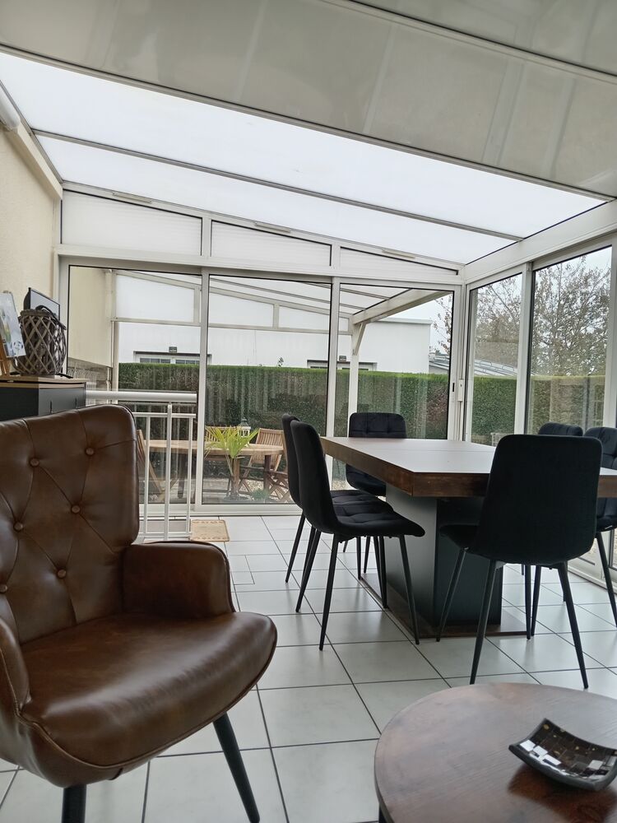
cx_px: 308
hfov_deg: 54.9
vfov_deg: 69.4
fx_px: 594
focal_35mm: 25
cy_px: 412
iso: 120
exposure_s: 1/50
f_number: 1.8
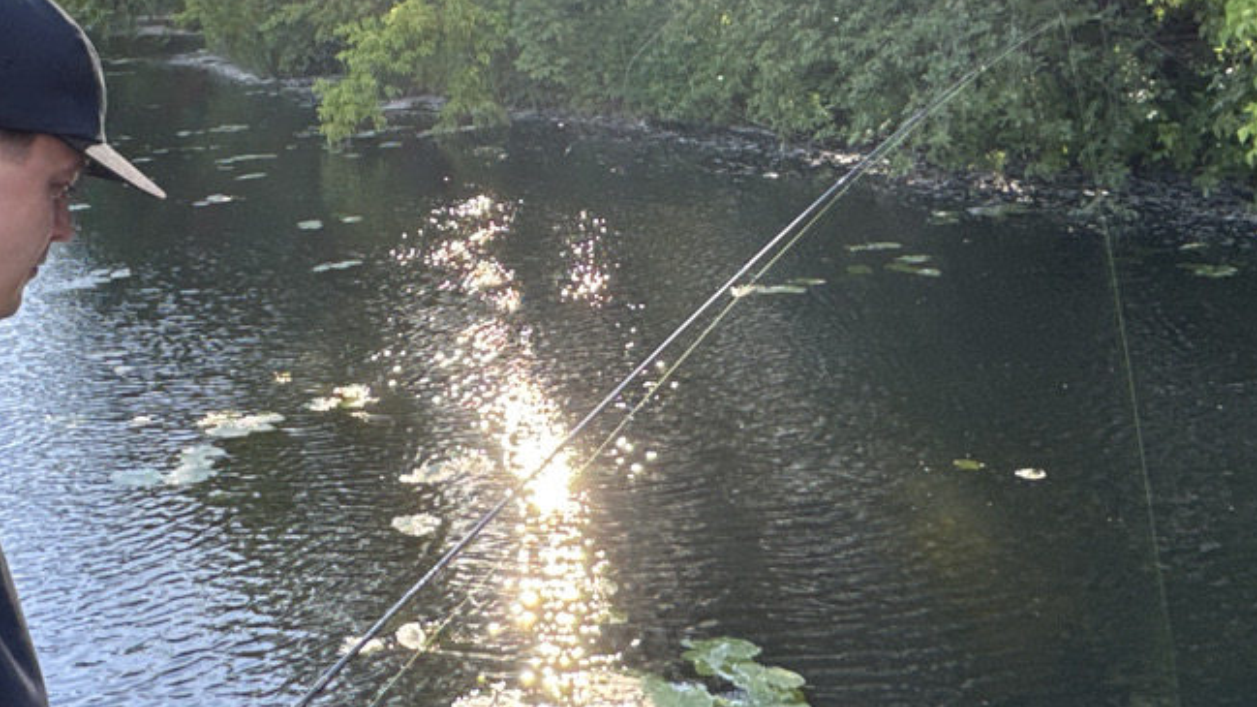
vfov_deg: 25.2
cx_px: 323
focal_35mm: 47
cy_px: 192
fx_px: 1566
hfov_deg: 42.5
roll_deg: +4.4
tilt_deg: -10.3
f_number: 2.2
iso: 40
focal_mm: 2.22
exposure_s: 1/153
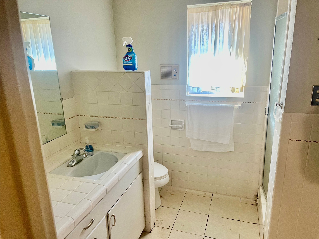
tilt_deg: -18.3
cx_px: 160
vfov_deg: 53.1
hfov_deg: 67.3
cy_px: 120
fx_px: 240
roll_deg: -1.2
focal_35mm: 26
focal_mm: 4.2
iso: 160
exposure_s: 1/60
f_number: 1.6
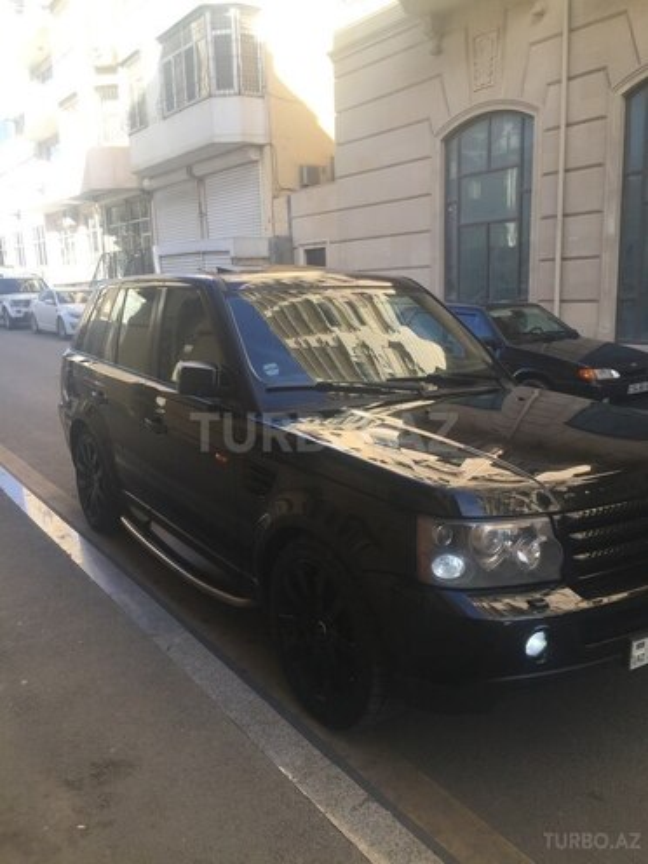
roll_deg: +2.8
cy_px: 432
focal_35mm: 29
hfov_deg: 48.2
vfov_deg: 61.7
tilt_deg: -10.2
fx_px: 724
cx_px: 324
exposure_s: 1/370
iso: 32
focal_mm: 4.15
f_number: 2.2
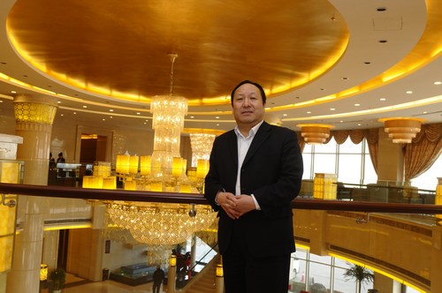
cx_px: 221
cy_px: 146
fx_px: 441
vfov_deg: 36.8
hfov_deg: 53.2
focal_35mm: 36
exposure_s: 1/100
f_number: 5
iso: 500
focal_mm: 24
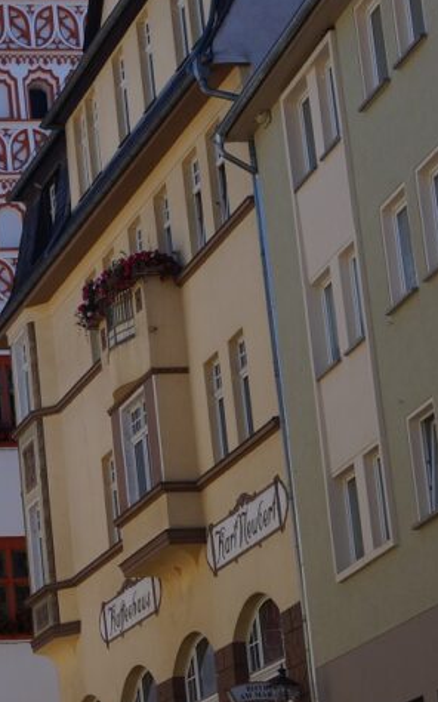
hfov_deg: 9.4
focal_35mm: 135
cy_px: 264
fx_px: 2585
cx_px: -231
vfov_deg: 15.4
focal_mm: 35
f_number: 11
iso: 100
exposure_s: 1/160
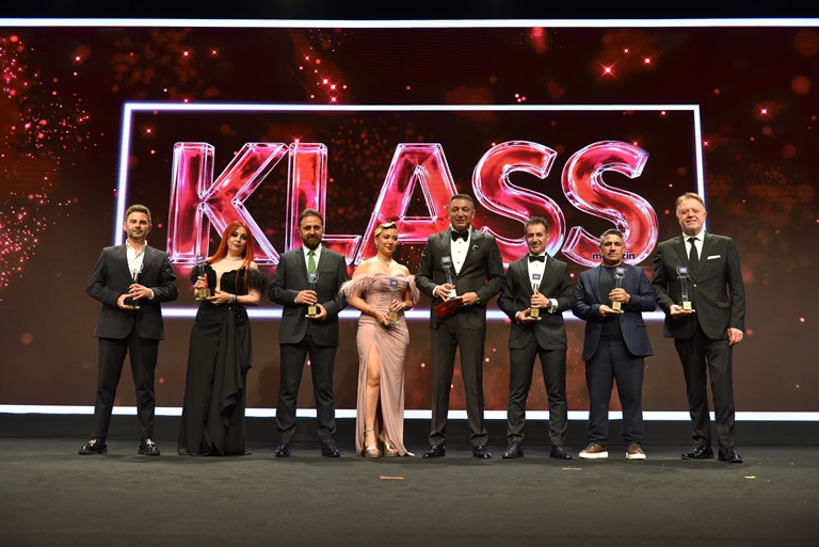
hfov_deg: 54.4
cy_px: 274
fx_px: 797
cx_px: 410
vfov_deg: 37.9
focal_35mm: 35
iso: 640
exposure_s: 1/250
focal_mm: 35
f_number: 4
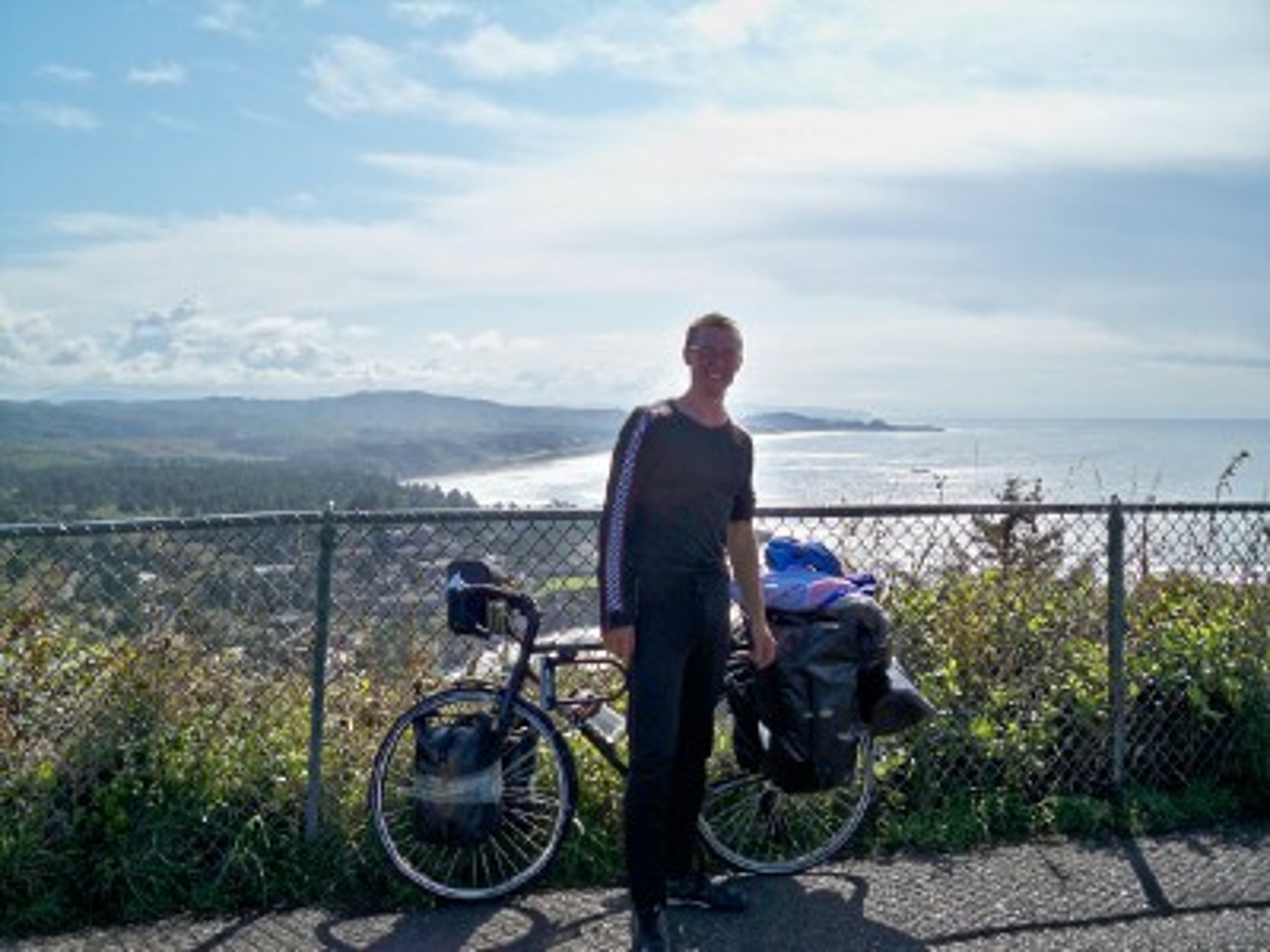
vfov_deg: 40.7
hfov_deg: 52.6
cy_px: 476
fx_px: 1284
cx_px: 635
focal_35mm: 35
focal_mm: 6.3
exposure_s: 1/500
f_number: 4.7
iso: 80
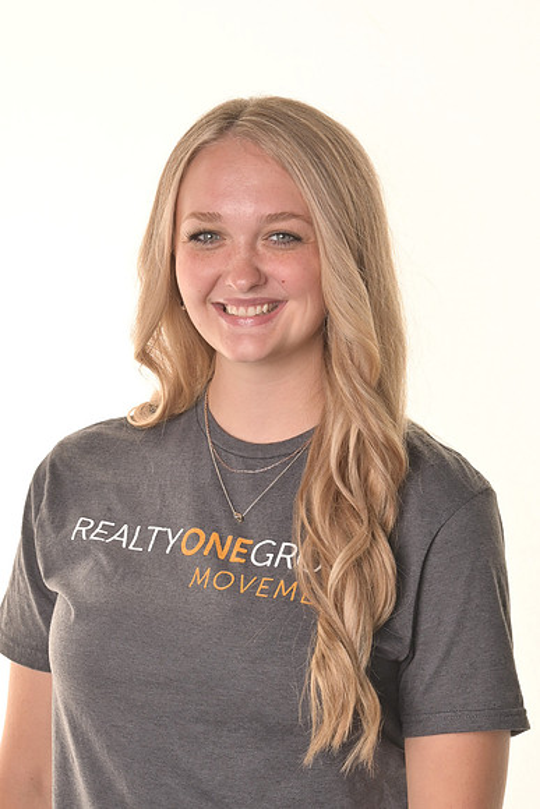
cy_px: 404
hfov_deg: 13.0
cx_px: 270
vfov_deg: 19.5
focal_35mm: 105
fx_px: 2361
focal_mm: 70
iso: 200
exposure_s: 1/160
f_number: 11
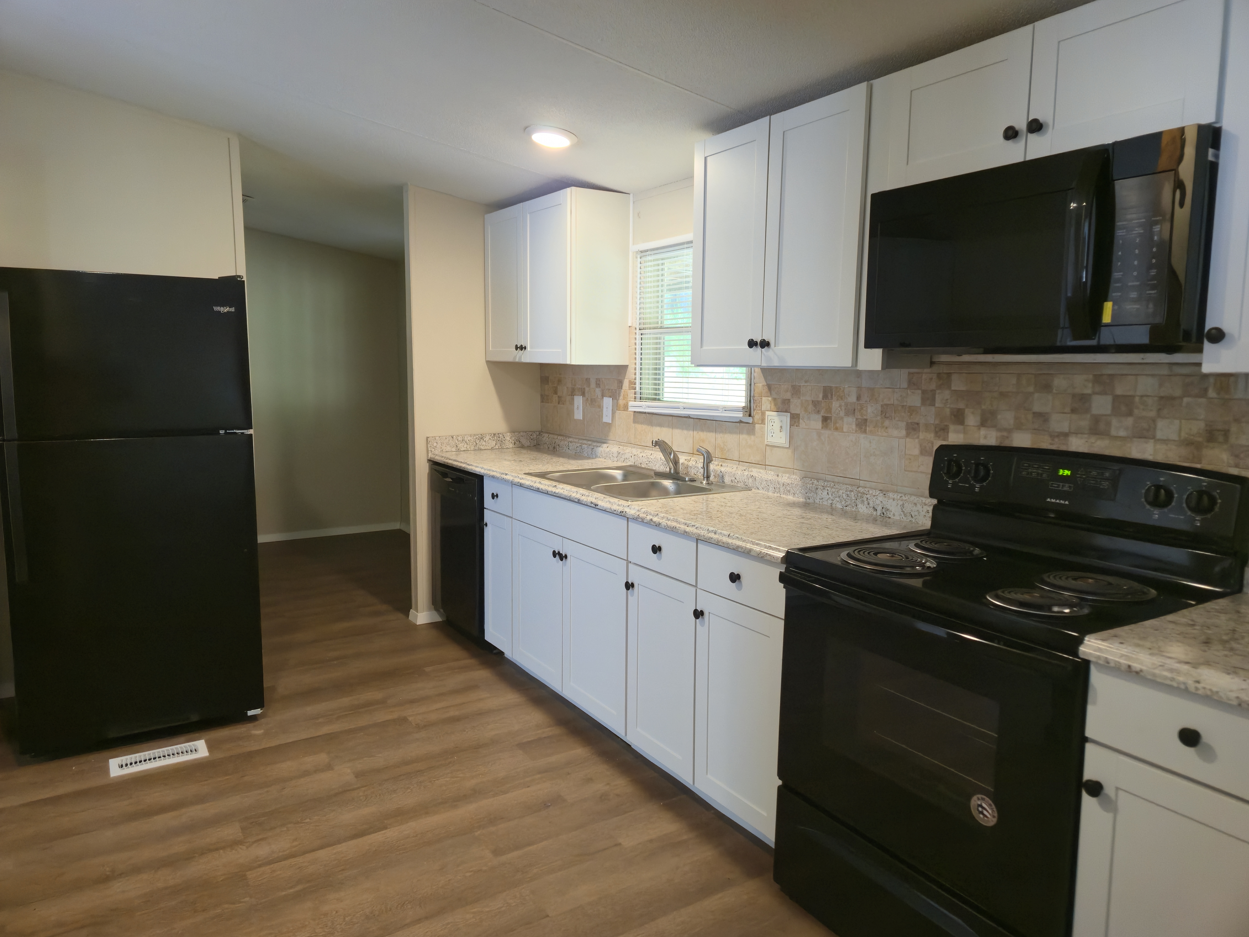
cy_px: 468
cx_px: 624
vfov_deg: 58.9
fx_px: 830
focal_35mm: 23
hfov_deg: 73.9
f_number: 1.8
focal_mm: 5.4
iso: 200
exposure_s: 1/60
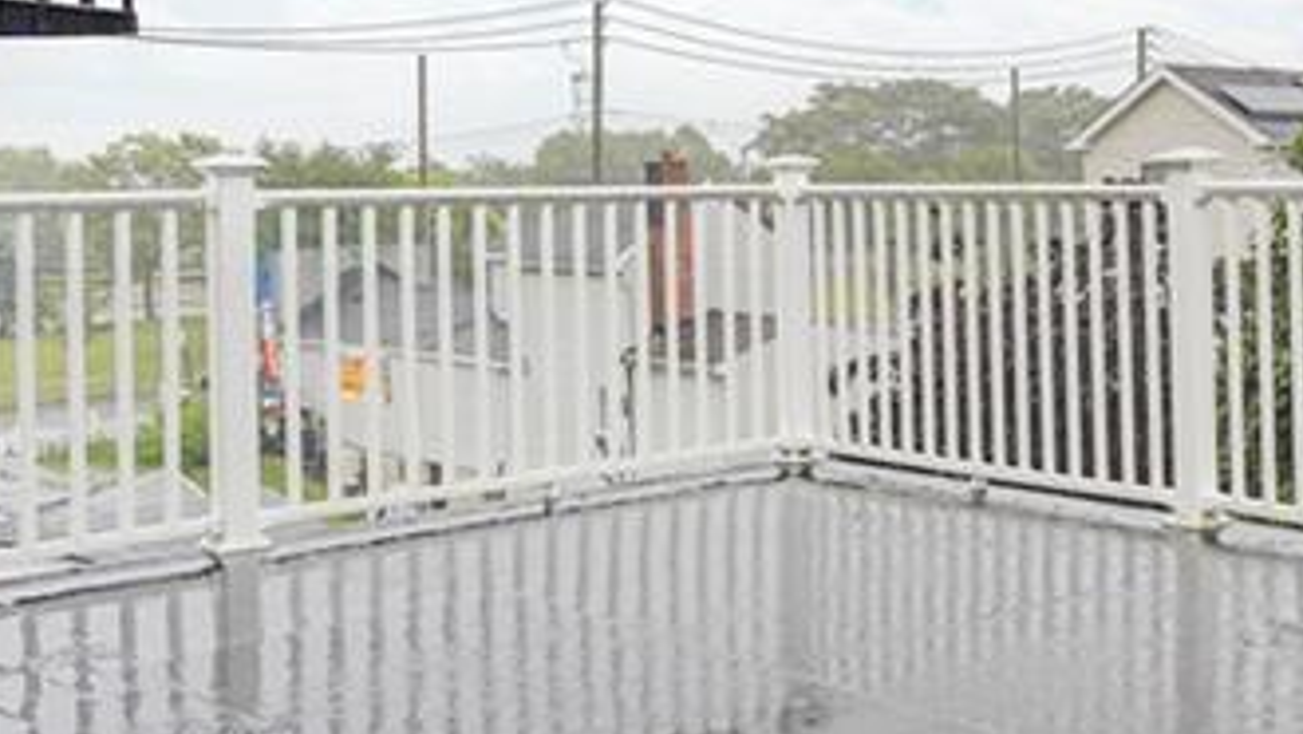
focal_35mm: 52
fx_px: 1797
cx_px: 1212
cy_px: 170
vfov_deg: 22.8
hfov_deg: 36.9
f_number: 5.6
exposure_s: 1/60
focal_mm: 16
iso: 100
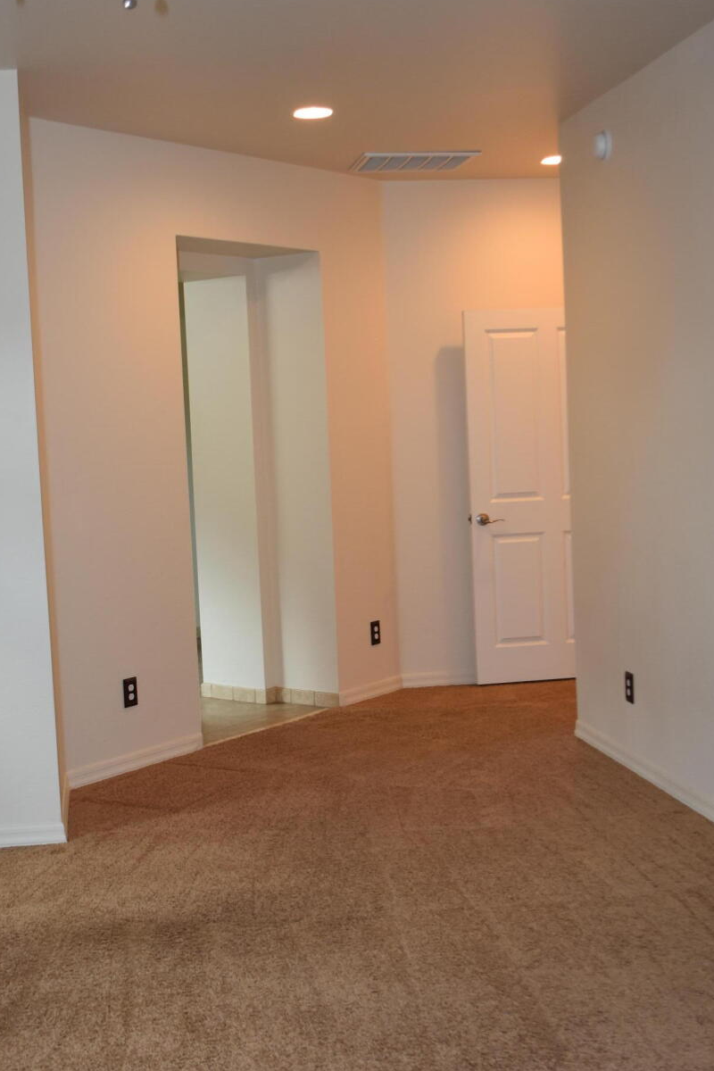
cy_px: 544
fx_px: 1339
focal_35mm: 45
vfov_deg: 43.6
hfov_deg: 29.7
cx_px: 241
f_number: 4
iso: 360
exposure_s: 1/60
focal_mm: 18
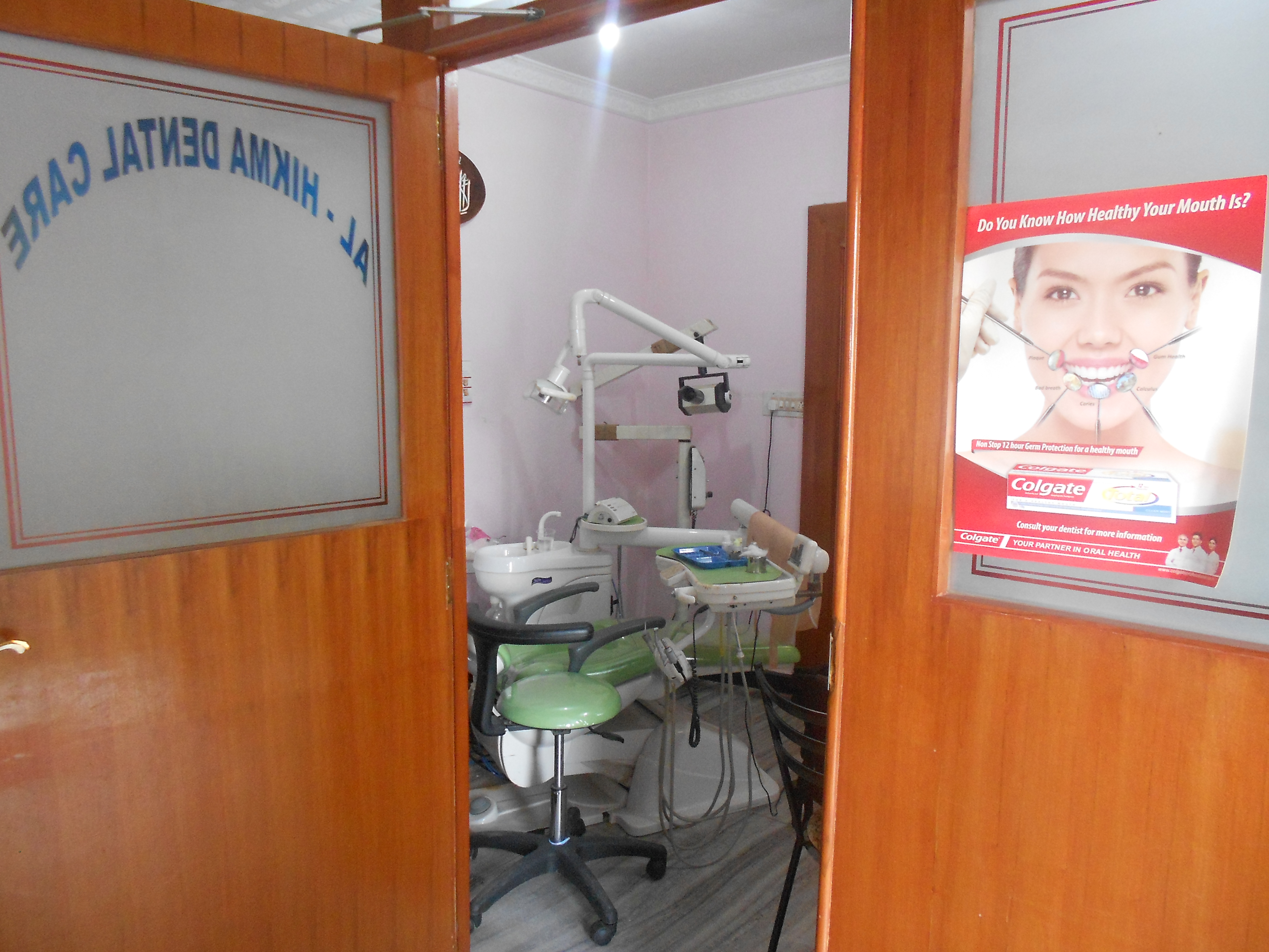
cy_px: 476
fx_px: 953
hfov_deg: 67.3
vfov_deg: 53.1
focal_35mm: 26
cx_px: 634
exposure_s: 1/30
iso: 400
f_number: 3.2
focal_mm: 4.6
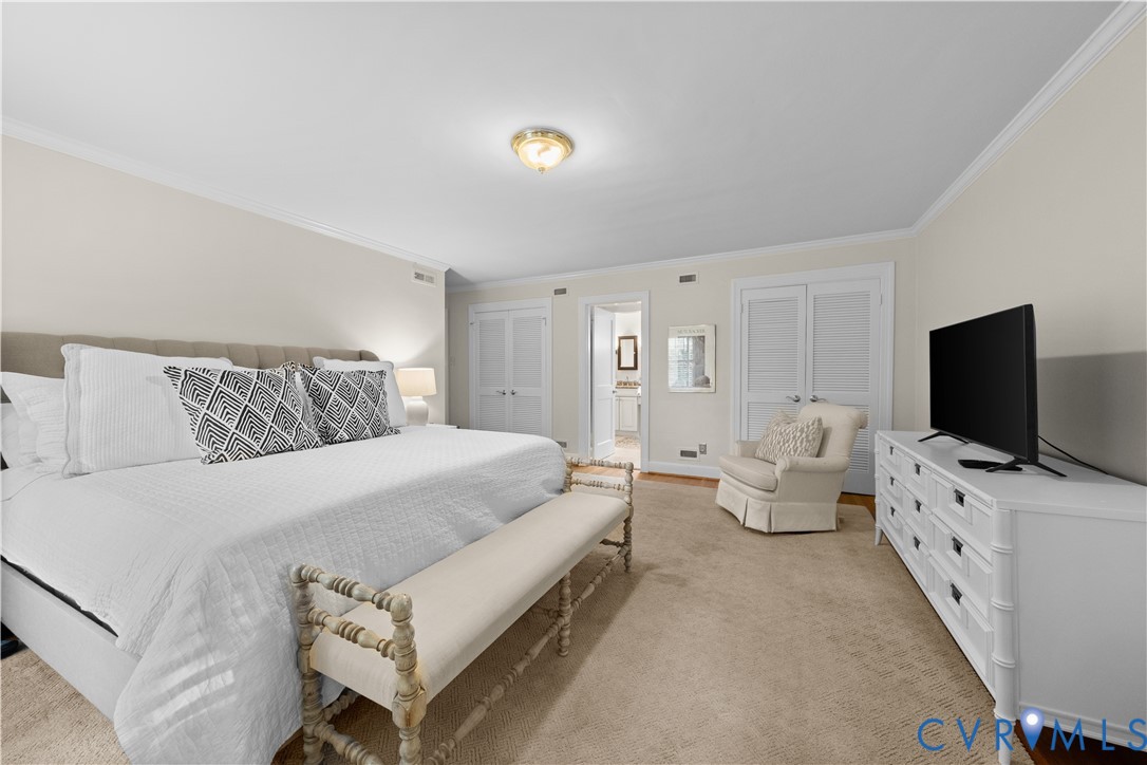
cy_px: 382
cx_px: 574
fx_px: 414
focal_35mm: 13
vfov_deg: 85.4
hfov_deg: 108.3
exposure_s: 1/15
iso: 2000
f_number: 6.3
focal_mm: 13
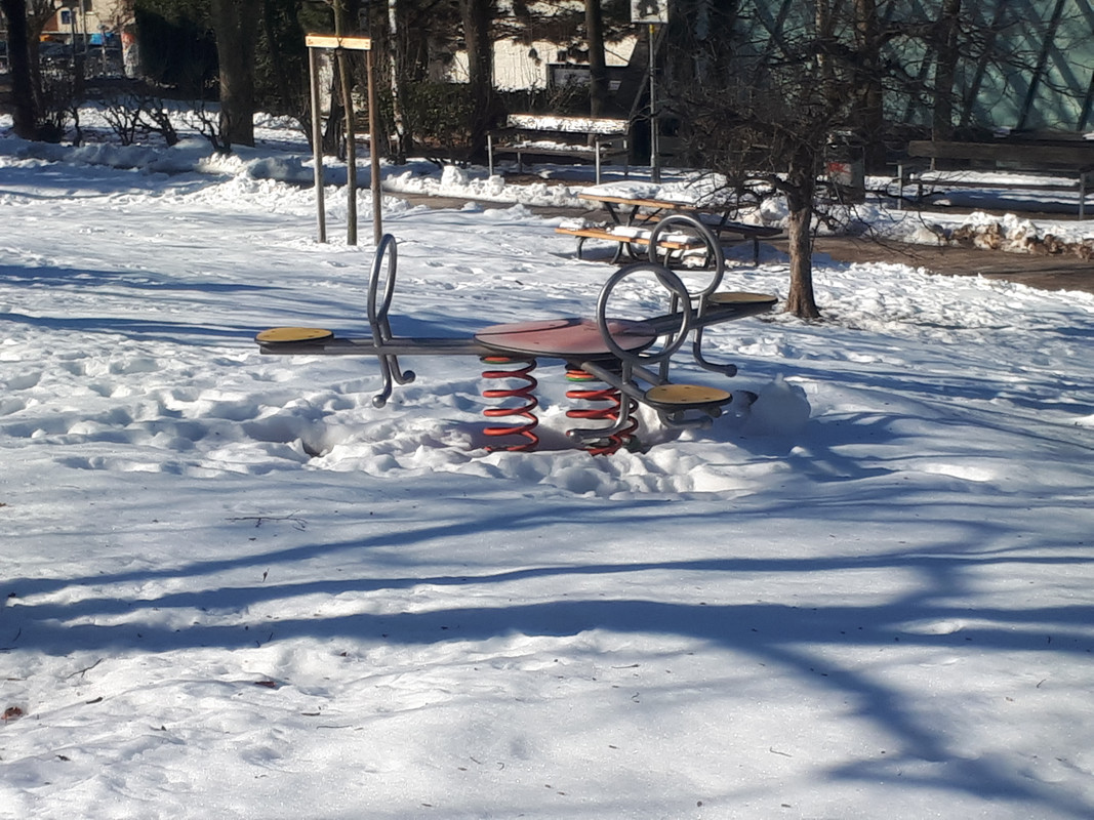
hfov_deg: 65.3
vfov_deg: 51.3
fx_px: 853
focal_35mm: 27
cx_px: 547
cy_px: 410
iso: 40
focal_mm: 3.6
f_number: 1.9
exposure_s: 1/2070
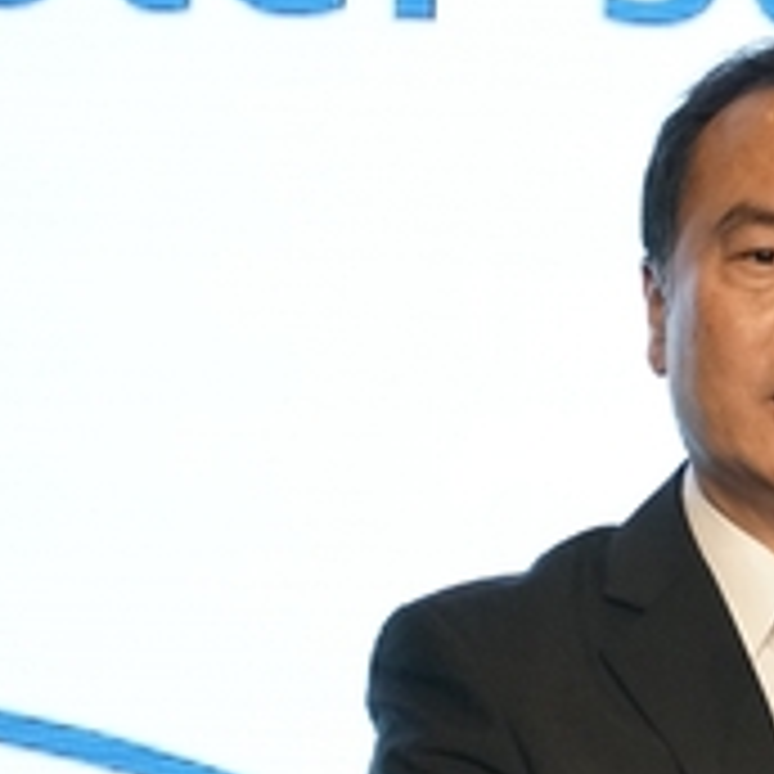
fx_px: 27574
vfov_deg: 1.6
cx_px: 1109
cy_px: 536
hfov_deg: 1.6
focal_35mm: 1090
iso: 3200
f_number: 5.6
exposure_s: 1/200
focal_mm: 300
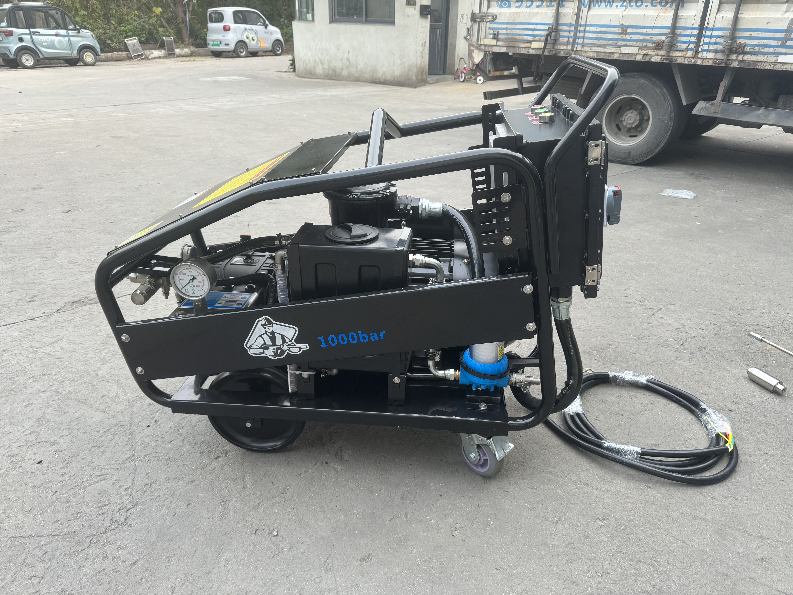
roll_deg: -1.4
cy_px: 298
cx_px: 396
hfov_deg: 71.6
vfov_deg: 56.8
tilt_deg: -27.6
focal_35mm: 24
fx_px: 550
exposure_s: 1/121
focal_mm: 6.86
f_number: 1.78
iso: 100
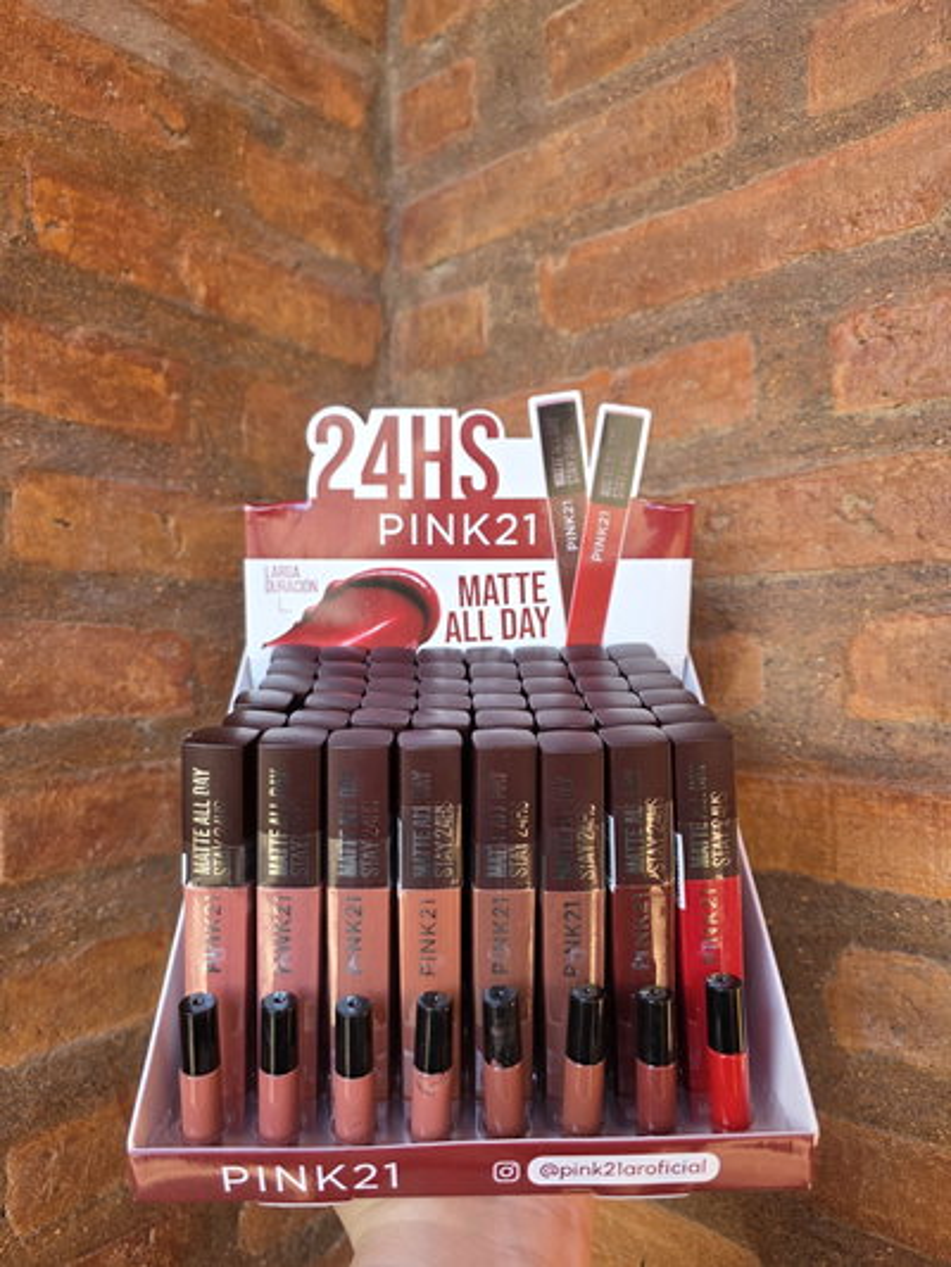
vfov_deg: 73.9
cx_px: 476
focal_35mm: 23
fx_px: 842
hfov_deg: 58.9
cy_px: 634
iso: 64
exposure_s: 1/180
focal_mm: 6.3
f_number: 1.7
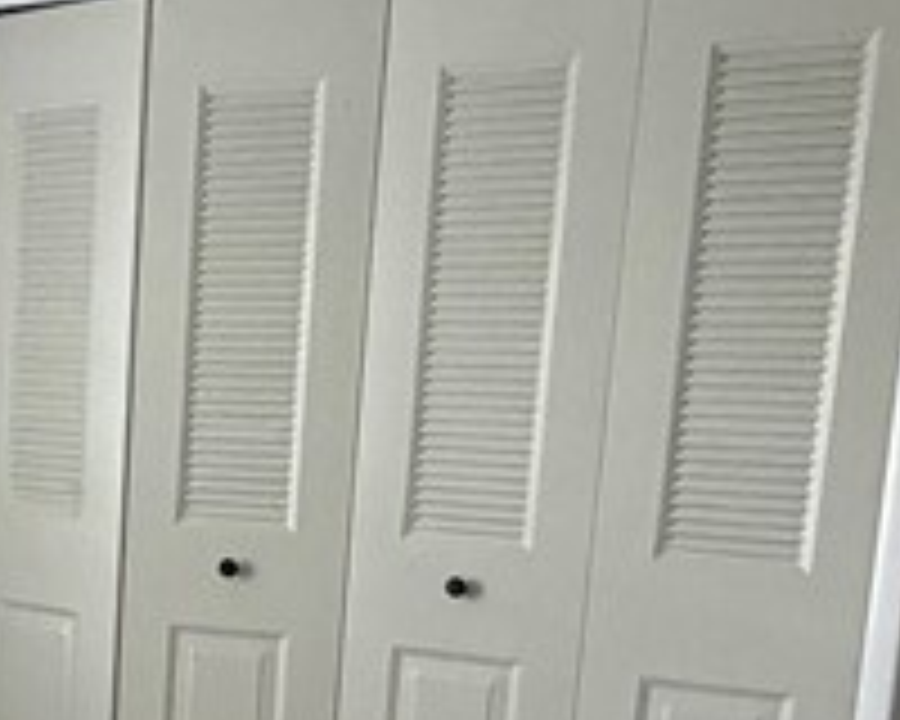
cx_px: -243
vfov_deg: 21.1
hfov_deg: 24.1
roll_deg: +0.8
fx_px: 1865
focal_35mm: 70
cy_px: 711
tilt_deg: -12.2
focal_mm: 2.22
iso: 200
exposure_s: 1/121
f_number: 2.2
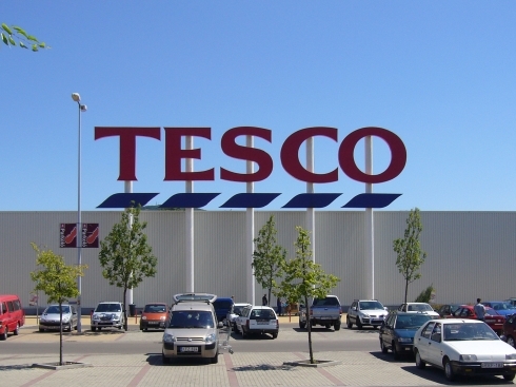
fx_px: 521
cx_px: 258
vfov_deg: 40.7
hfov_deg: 52.6
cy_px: 194
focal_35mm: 35
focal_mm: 5.8
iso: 80
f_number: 5.6
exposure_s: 1/400
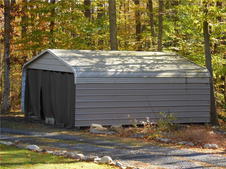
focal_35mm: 113
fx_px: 738
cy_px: 84
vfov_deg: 13.1
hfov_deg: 17.4
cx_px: 113
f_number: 5.1
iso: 400
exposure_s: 1/250
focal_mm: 20.4
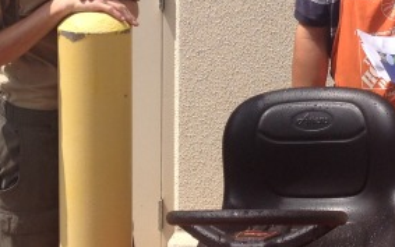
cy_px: 22
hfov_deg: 19.8
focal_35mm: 105
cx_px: 265
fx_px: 1131
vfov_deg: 12.4
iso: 50
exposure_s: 1/2045
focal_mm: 4.28
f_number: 2.4
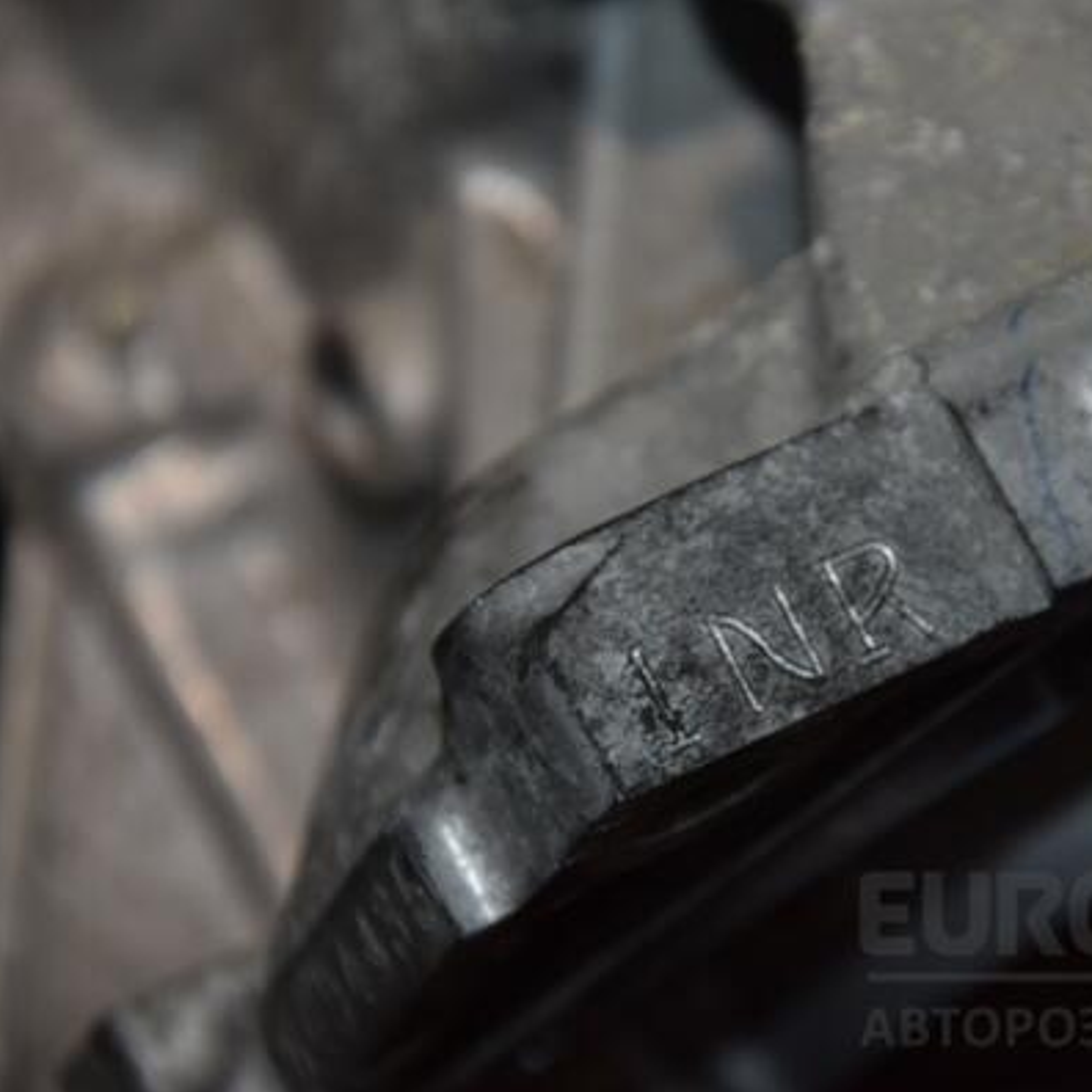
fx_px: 7232
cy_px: 546
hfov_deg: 8.6
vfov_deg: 8.6
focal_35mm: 203
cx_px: 808
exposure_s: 1/60
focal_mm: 105
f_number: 5.6
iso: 800
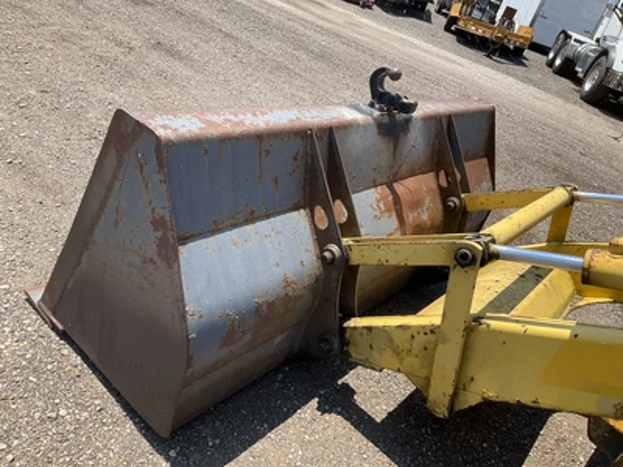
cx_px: 312
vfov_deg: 48.2
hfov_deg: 61.7
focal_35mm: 29
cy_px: 234
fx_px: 522
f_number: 1.8
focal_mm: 3
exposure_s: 1/1076
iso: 25
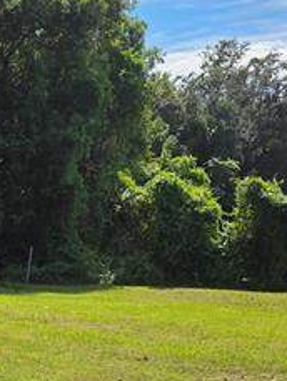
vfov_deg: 23.8
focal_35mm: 77
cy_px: 413
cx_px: -100
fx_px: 850
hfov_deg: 17.8
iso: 80
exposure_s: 1/7944
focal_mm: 6.3
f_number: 1.7
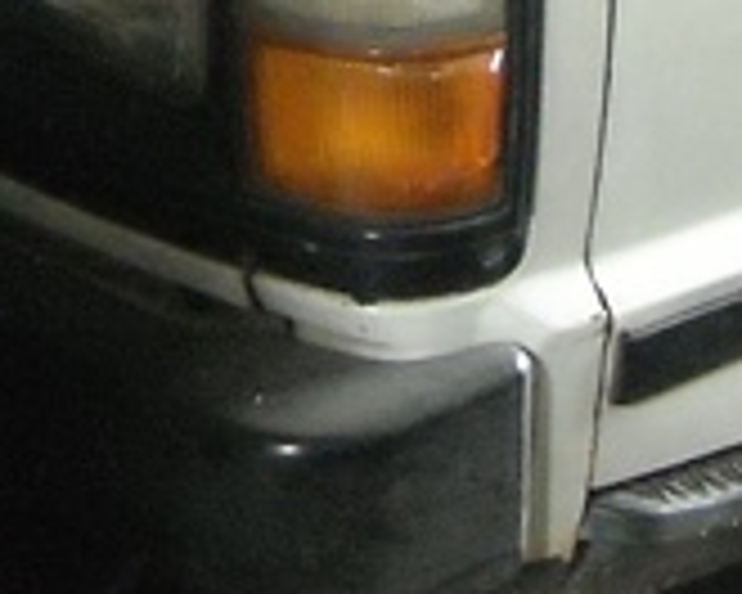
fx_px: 3184
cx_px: 108
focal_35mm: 145
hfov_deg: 13.2
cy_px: -524
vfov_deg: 10.0
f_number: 2.8
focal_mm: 5.7
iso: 800
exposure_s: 1/20
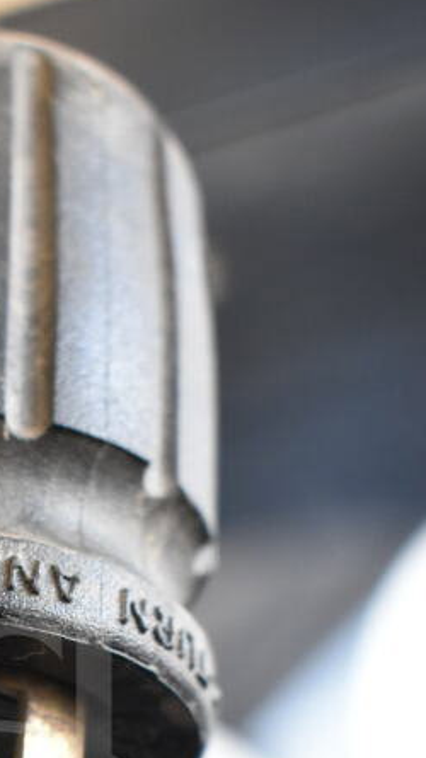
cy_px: 753
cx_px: -36
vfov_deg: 20.7
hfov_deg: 11.9
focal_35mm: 100
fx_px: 2012
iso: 1600
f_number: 5
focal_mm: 31
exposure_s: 1/100
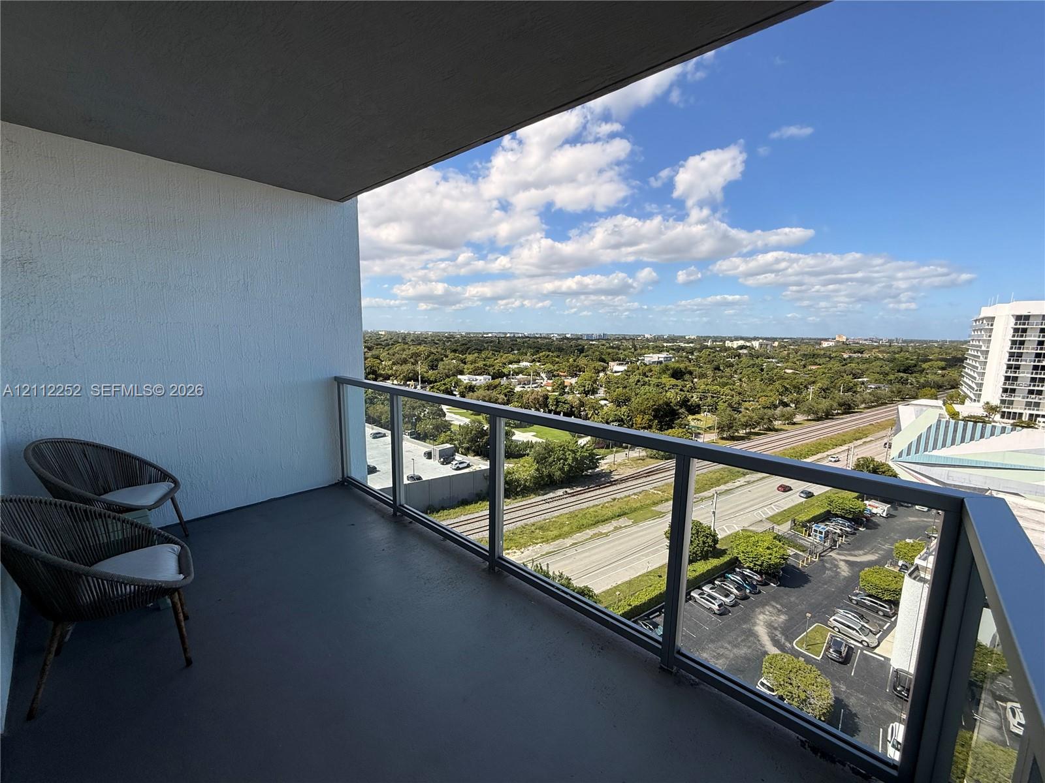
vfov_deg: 85.7
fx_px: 423
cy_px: 392
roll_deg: +0.0
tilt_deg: -7.2
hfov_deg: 102.1
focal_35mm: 14
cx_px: 522
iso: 50
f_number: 2.2
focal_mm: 2.22
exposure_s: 1/2165
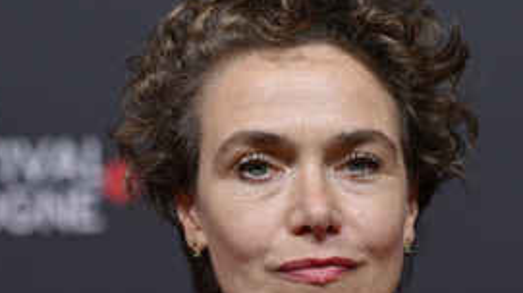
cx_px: 298
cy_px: 222
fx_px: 2536
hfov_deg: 11.8
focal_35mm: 183
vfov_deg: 6.6
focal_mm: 105
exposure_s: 1/250
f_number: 4.5
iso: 640
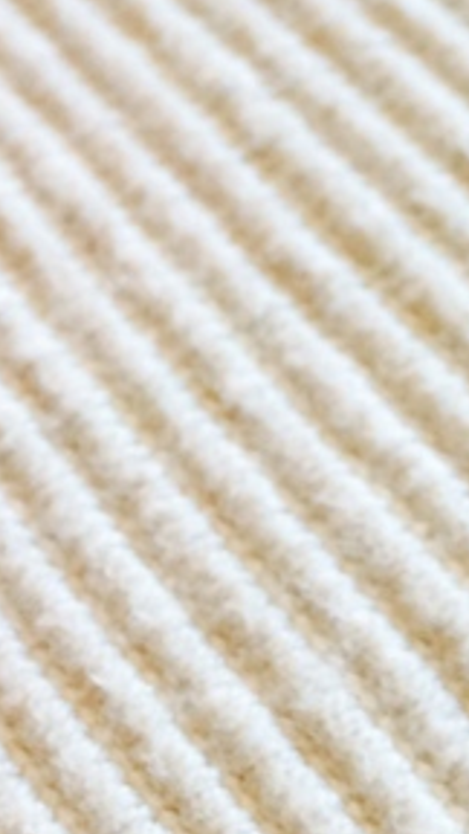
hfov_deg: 9.9
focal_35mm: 111
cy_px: 161
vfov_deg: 19.1
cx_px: -565
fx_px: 2454
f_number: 2.2
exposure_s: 1/30
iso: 125
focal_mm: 4.12
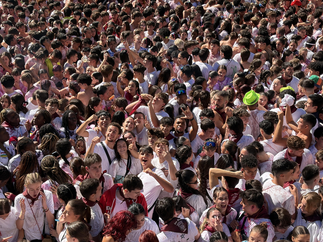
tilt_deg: -25.1
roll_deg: -1.7
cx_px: 162
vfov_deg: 28.0
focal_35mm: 52
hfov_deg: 36.8
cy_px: 121
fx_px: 485
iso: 32
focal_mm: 5.96
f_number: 1.6
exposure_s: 1/1453
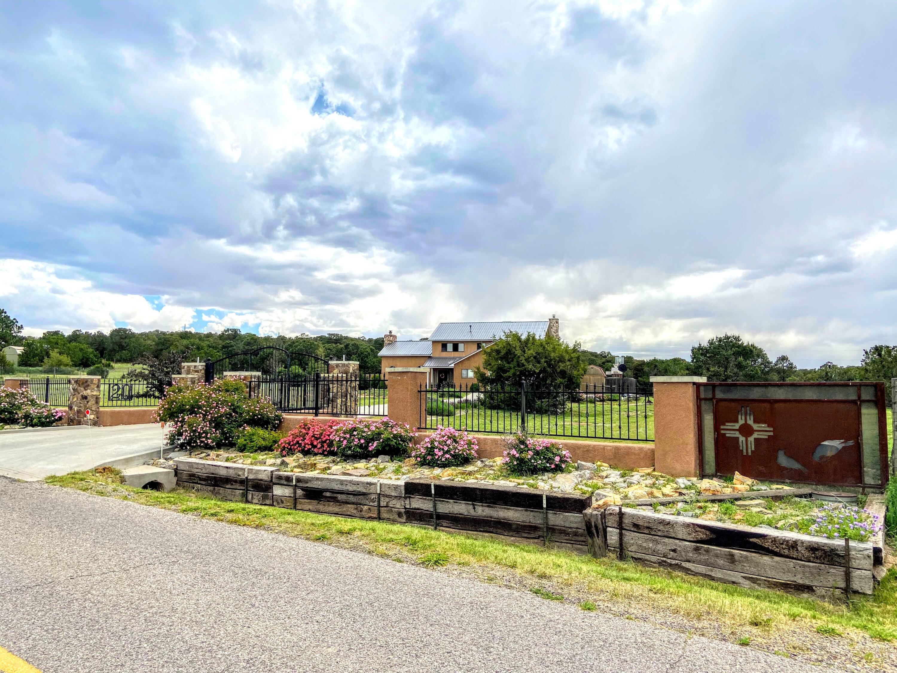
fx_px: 674
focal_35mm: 26
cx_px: 448
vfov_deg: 53.1
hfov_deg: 67.3
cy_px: 336
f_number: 1.8
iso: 32
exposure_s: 1/4115
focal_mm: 4.25
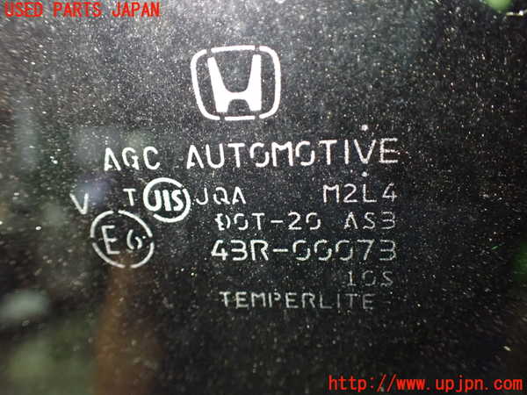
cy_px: 198
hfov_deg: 60.0
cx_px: 264
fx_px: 457
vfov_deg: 46.8
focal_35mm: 30
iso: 1250
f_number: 2.3
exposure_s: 1/30
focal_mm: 5.4
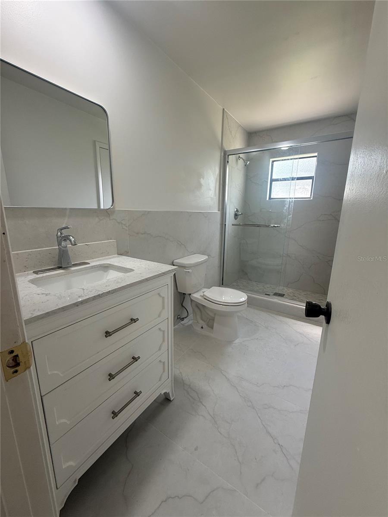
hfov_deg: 85.7
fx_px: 209
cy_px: 258
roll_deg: -1.3
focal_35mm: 14
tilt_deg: -11.9
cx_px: 194
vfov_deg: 102.1
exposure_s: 1/99
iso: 160
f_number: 2.2
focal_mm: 2.22
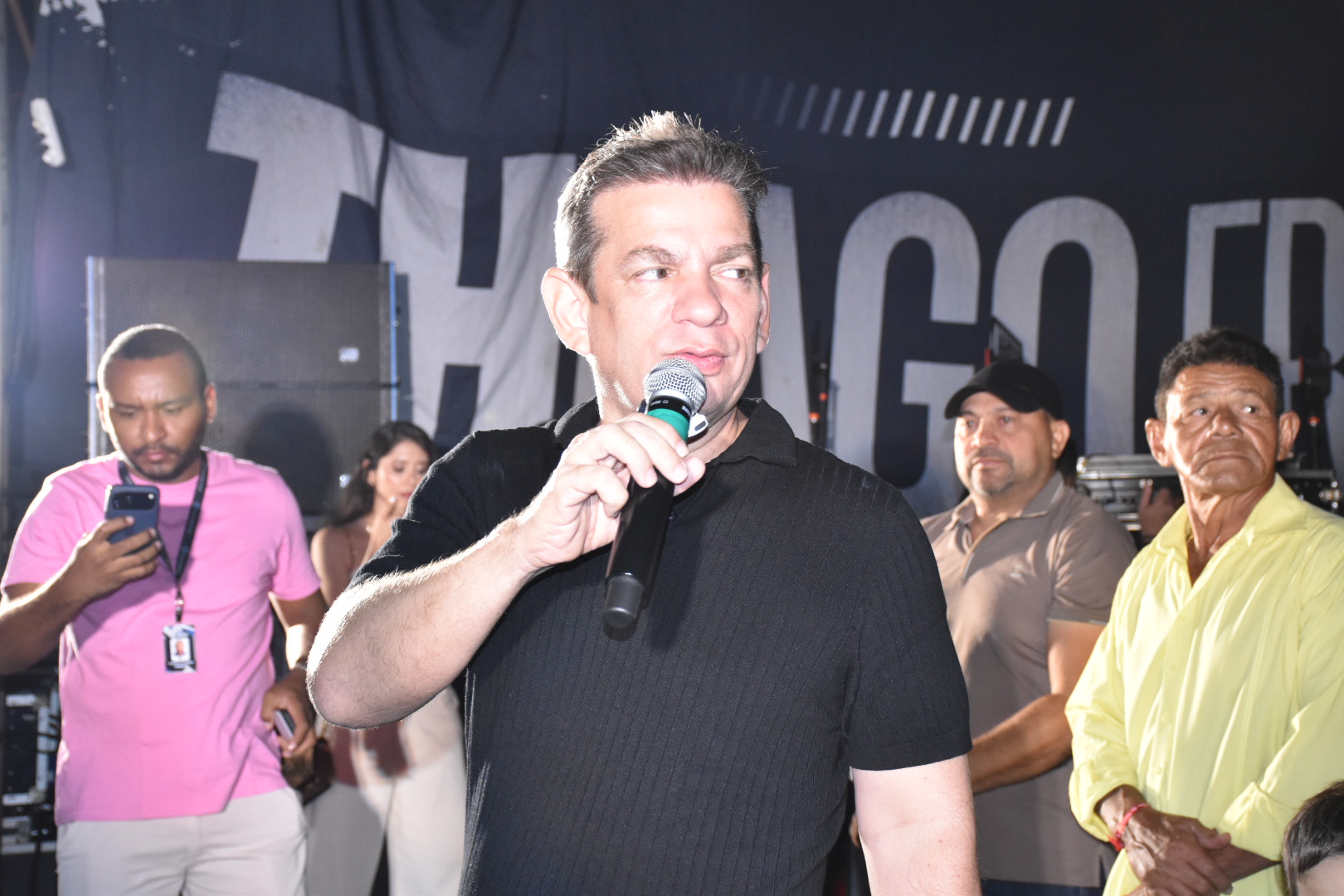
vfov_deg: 22.6
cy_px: 448
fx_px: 2240
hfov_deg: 33.4
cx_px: 672
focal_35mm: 60
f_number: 5.6
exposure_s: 1/100
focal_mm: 40
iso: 2000
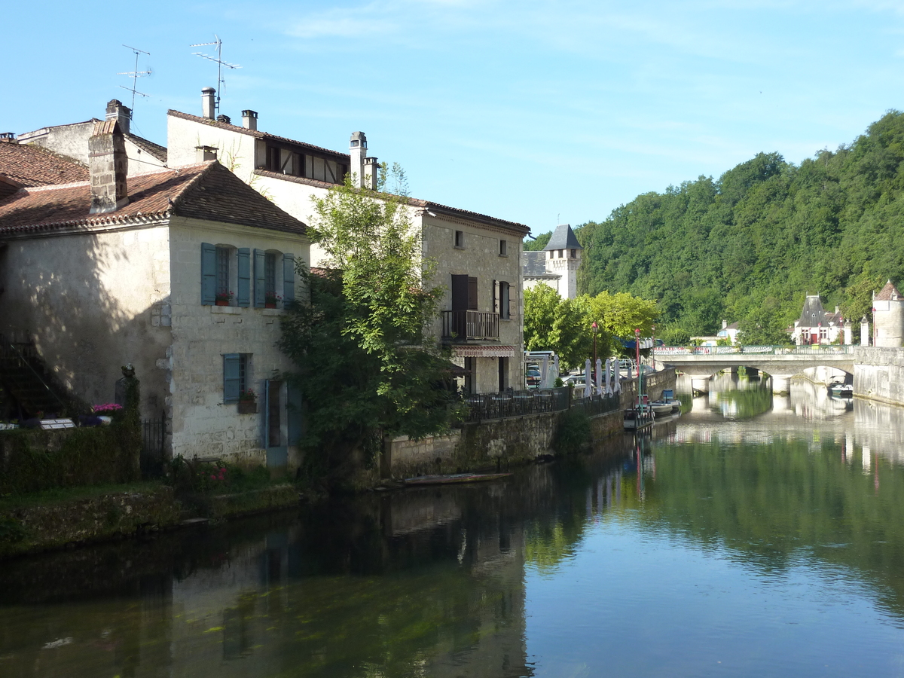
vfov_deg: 32.2
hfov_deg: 42.1
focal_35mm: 45
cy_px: 339
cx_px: 452
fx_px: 1175
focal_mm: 7.3
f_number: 4
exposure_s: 1/250
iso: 125
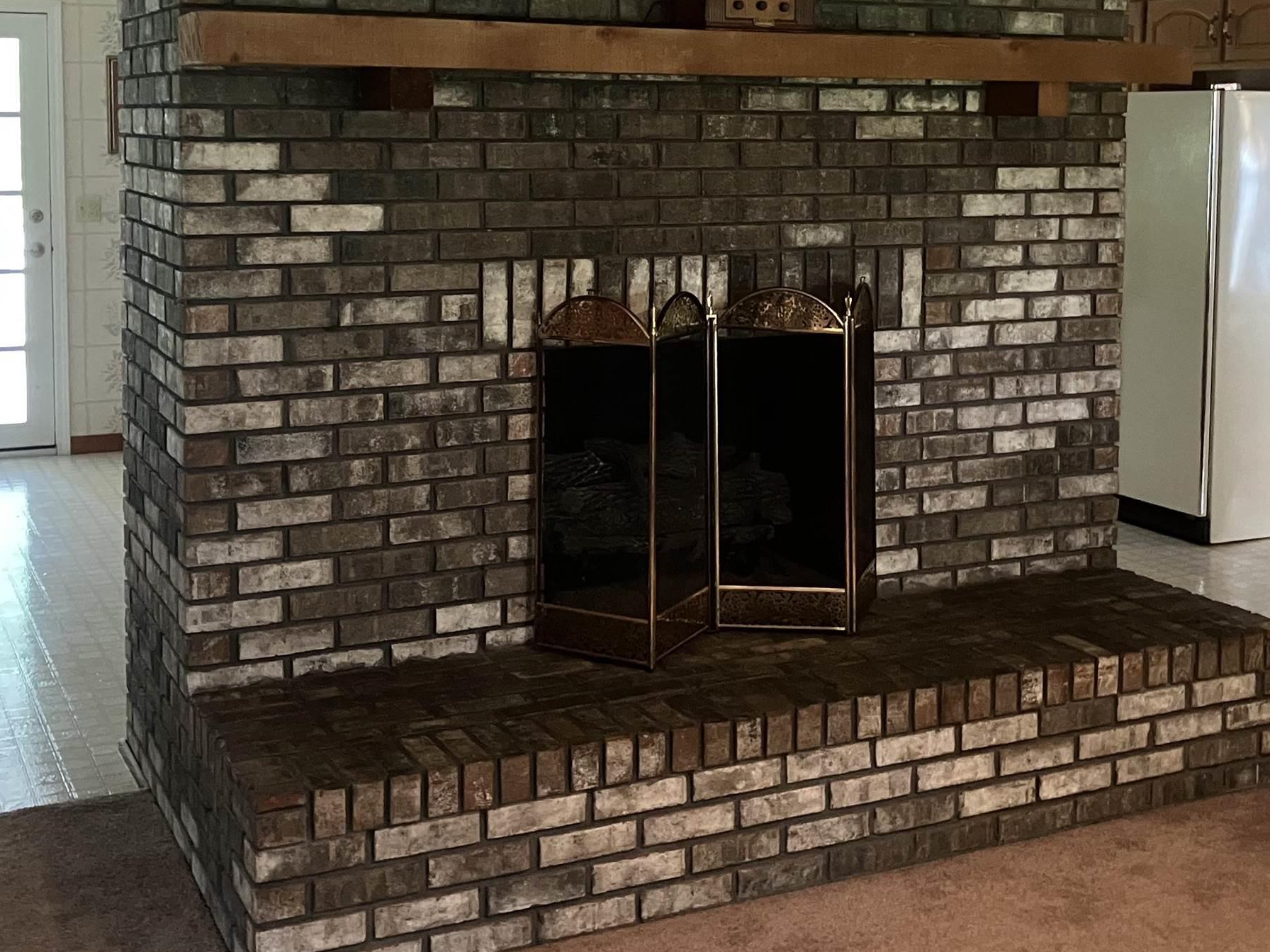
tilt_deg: -5.3
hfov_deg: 39.6
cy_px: 256
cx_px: 724
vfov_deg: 29.9
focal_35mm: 48
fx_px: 1761
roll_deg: -0.3
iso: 640
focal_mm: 3.99
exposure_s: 1/30
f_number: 1.8
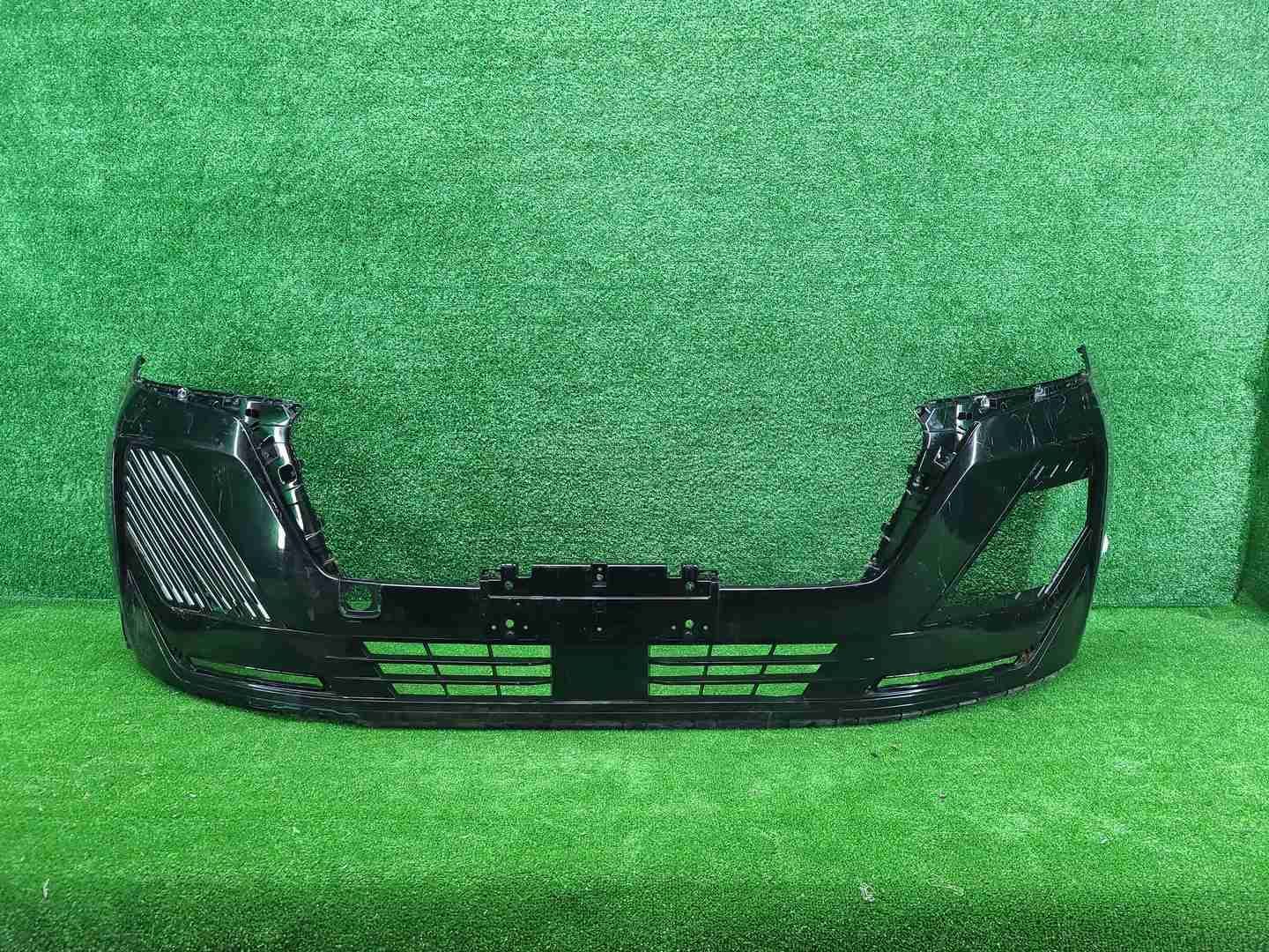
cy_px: 476
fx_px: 953
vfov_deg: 53.1
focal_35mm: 26
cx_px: 634
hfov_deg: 67.3
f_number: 1.8
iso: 242
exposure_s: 1/50
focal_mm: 5.4
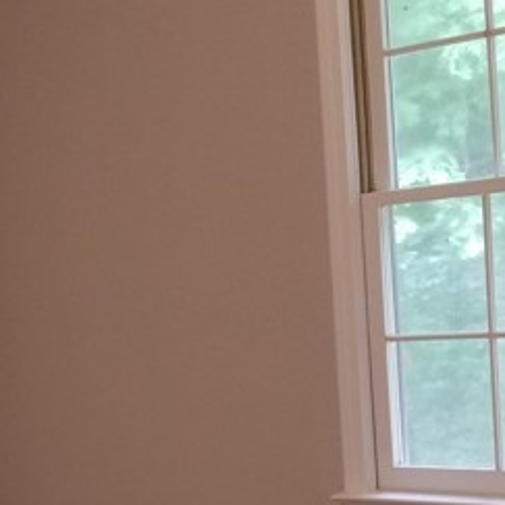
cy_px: 559
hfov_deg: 16.9
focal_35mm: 97
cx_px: -150
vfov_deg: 17.3
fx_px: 1601
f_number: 1.7
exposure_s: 1/24
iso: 125
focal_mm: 4.2
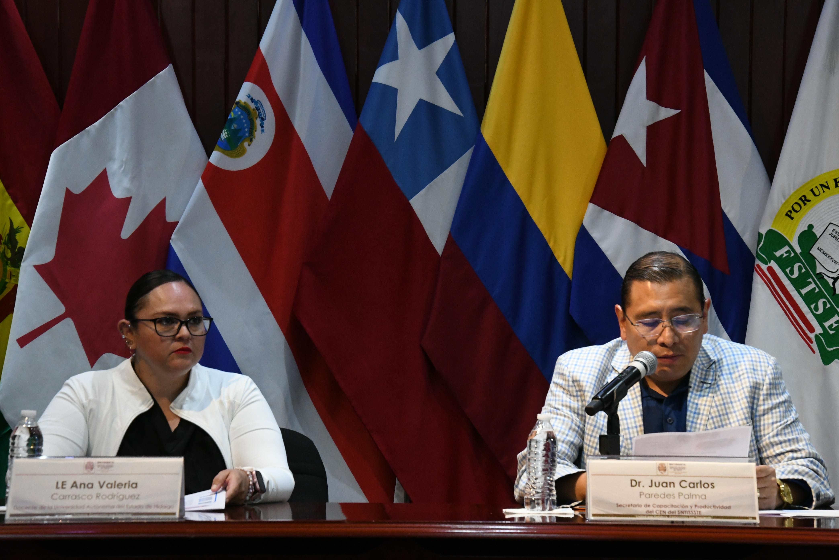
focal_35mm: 93
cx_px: 420
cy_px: 280
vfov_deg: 14.7
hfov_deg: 21.9
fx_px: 2167
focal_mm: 62
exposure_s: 1/60
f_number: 8
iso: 4000
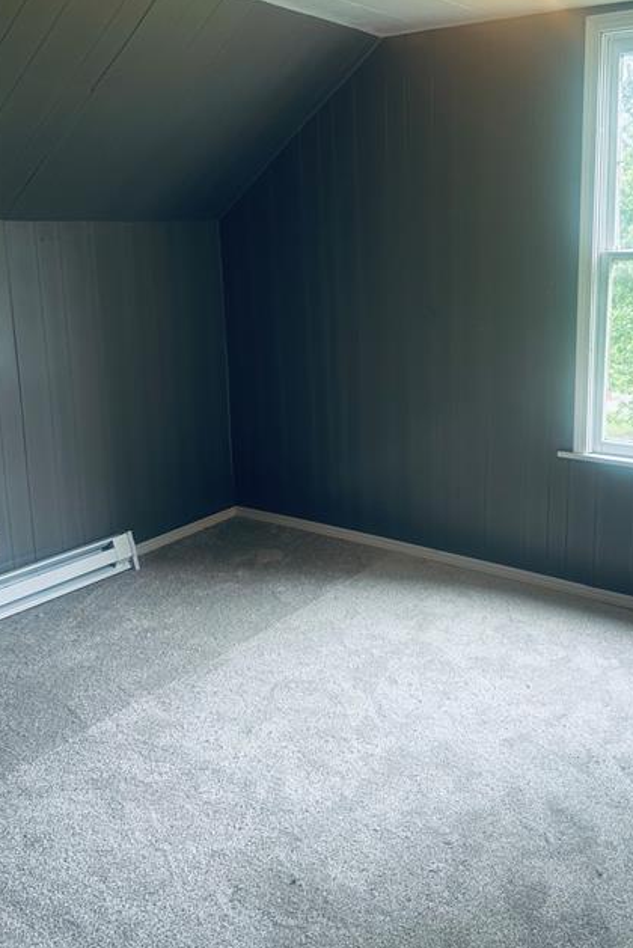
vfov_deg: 57.1
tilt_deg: -12.4
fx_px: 869
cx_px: 424
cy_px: 427
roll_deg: -0.7
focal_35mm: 33
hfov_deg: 39.5
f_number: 1.5
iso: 64
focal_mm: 5.7
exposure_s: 1/121
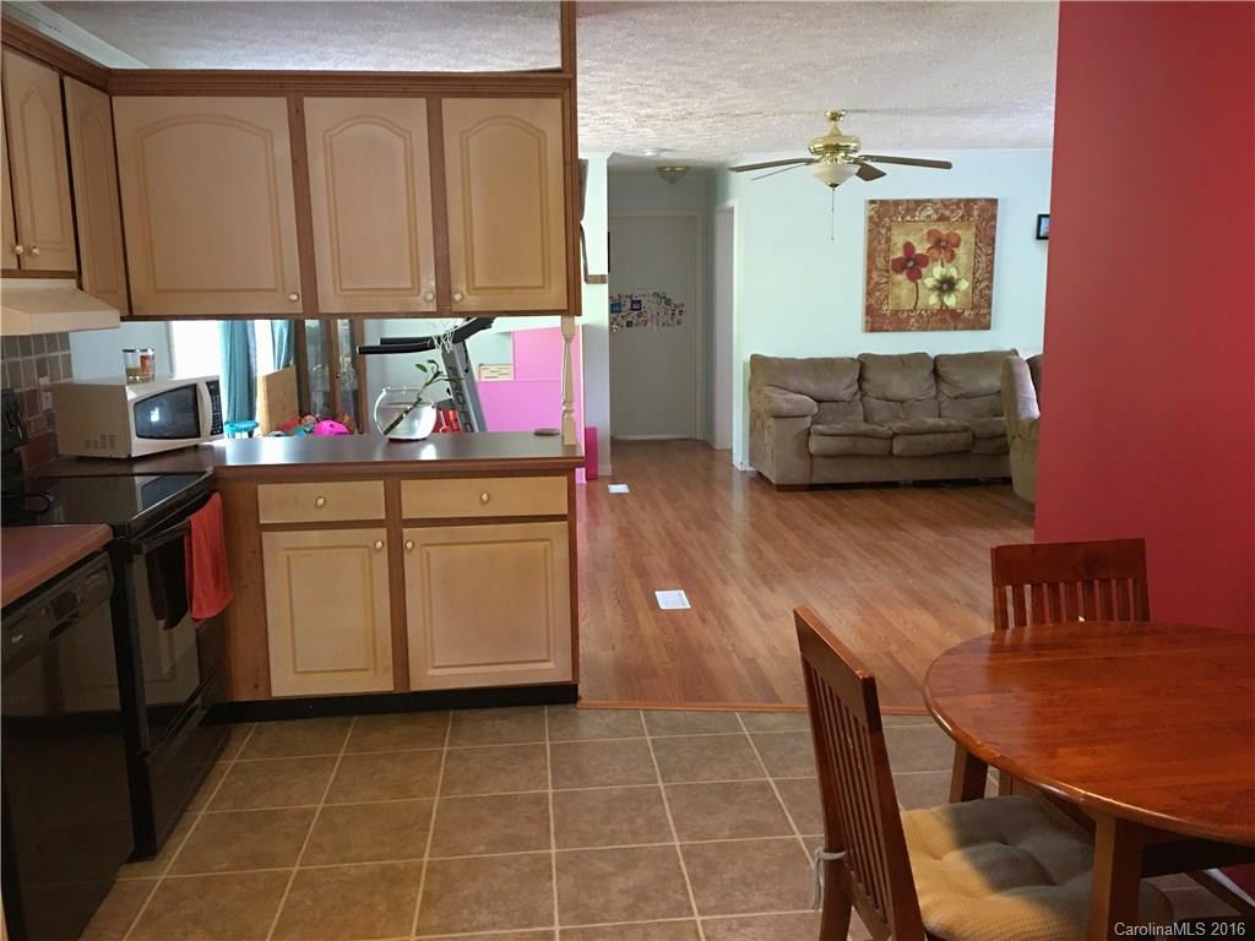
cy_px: 470
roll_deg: +0.8
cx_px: 628
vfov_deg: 48.2
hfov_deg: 61.7
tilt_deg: -8.4
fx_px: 1051
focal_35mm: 29
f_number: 2.2
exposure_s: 1/15
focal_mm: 4.15
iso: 100
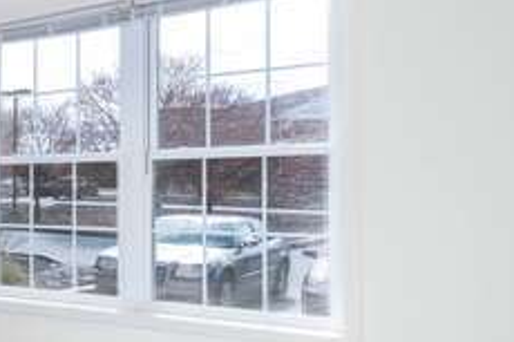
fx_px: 699
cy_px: 197
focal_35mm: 49
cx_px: -154
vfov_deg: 27.5
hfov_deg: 31.3
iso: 320
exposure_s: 1/250
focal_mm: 10
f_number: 8
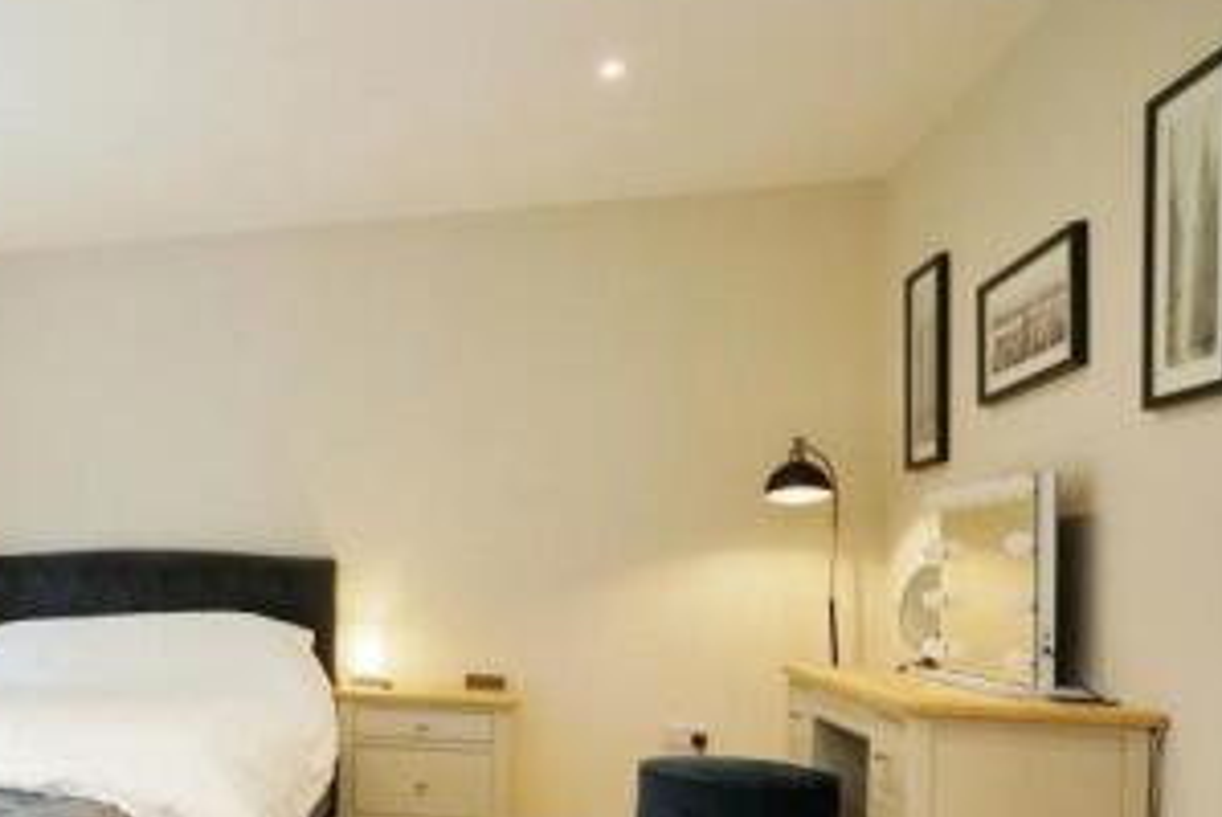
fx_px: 1189
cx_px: -31
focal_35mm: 35
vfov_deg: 36.8
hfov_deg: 45.0
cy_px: 635
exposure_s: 1/80
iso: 2000
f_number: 8
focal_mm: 16
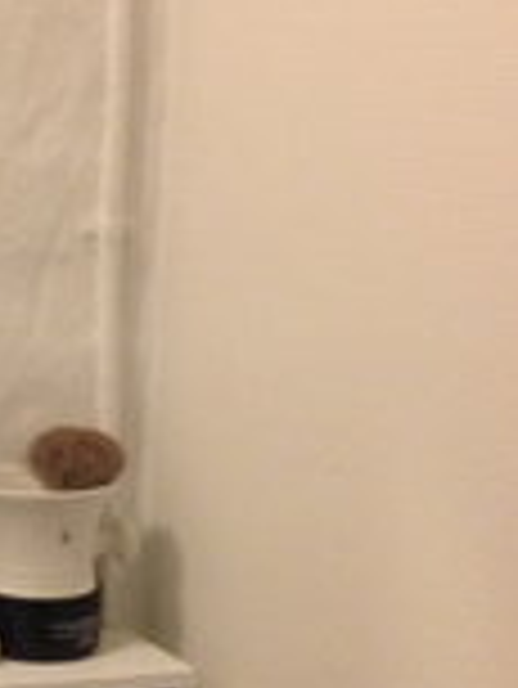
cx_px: -333
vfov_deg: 16.0
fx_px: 2431
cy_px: 528
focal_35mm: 122
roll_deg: +1.5
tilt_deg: -14.7
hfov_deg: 11.5
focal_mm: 4.28
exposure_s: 1/20
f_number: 2.4
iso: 160
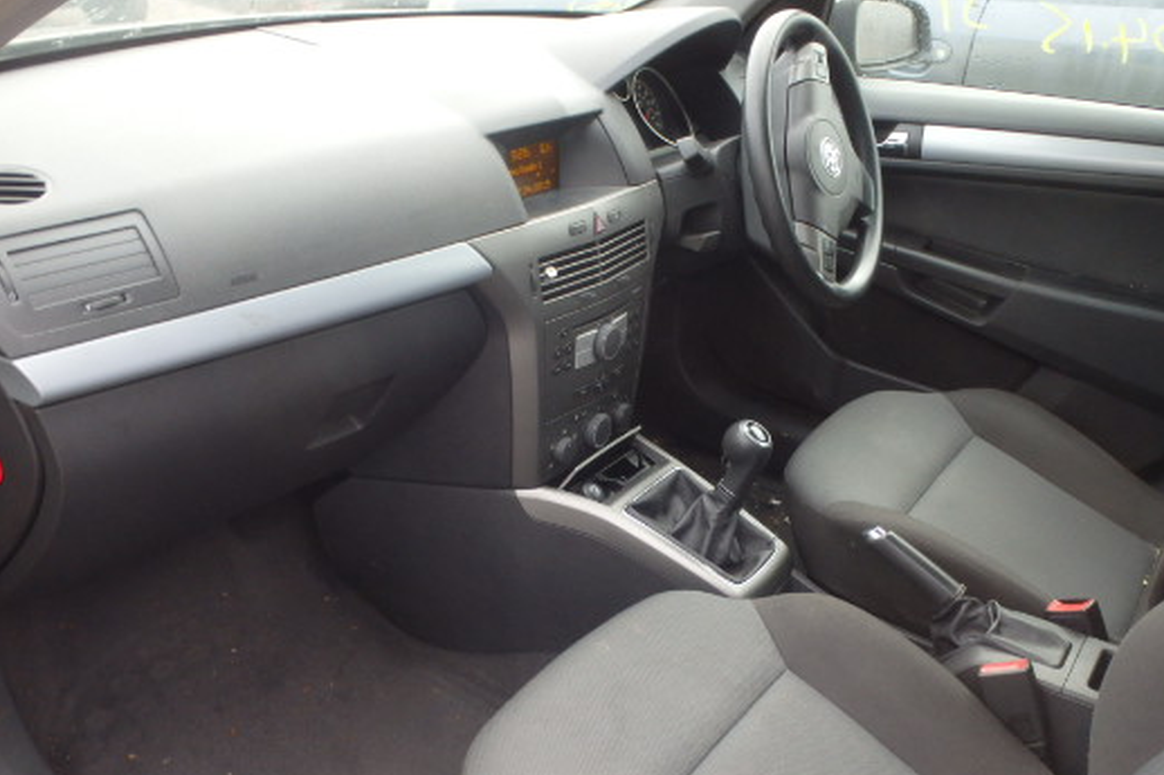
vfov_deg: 36.6
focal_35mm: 36
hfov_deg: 53.1
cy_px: 485
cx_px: 609
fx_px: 1164
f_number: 3.9
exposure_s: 1/50
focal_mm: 5
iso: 200
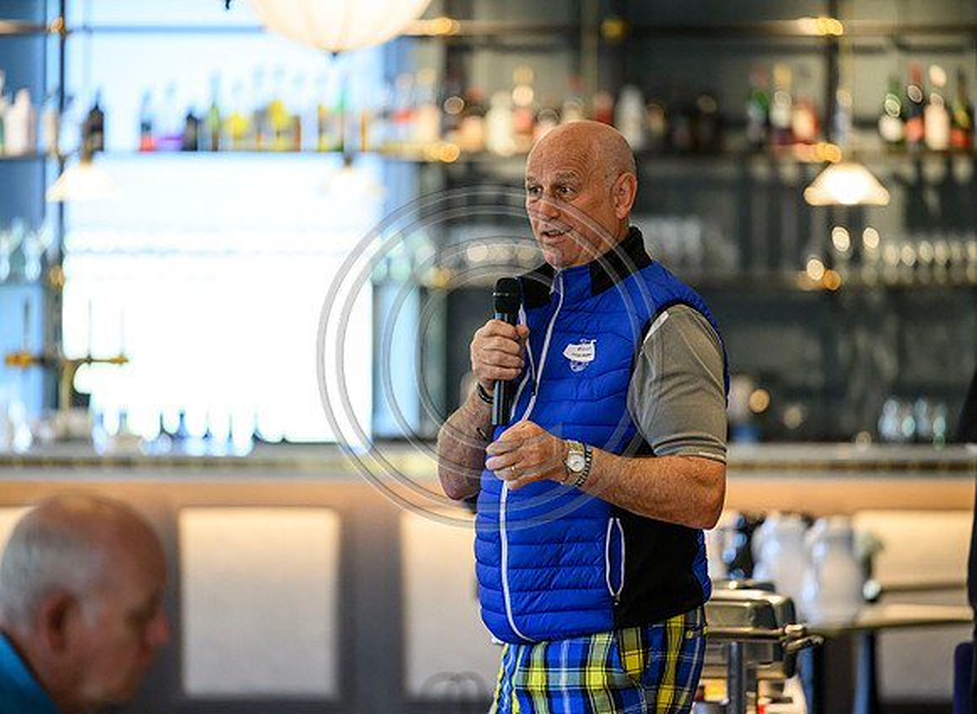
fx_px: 5953
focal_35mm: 213
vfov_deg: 6.9
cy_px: 357
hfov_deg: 9.4
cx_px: 536
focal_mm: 200
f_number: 2.8
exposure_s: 1/400
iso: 3200
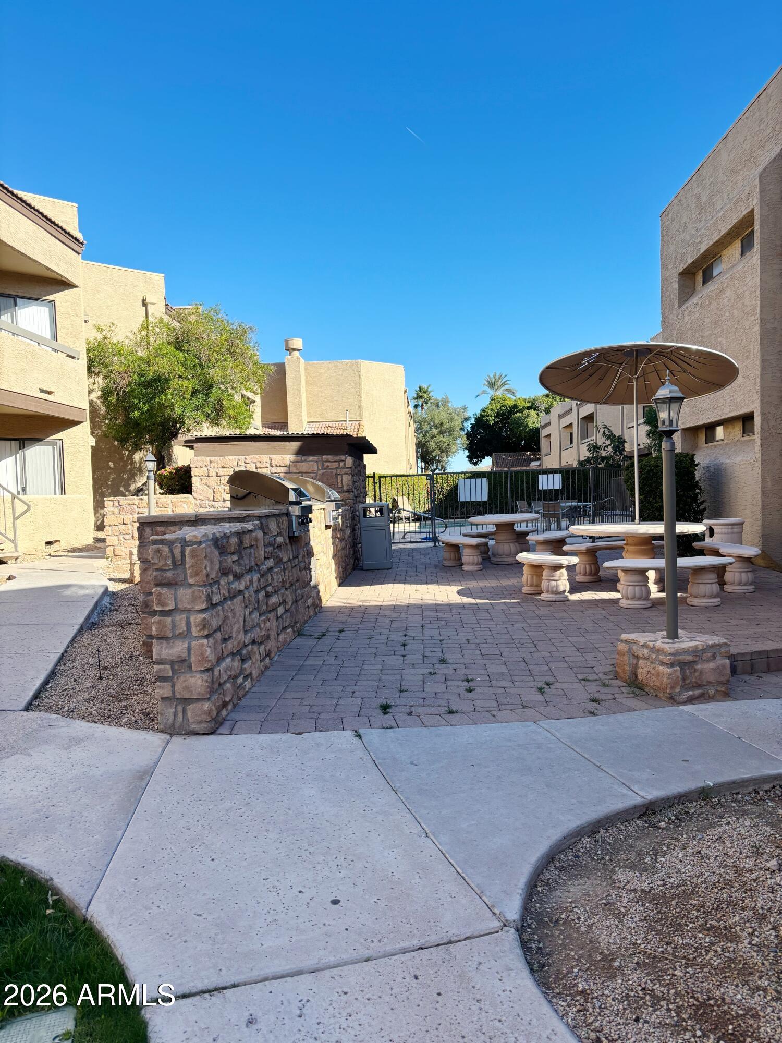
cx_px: 391
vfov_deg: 67.3
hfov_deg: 53.1
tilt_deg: -2.0
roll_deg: +1.2
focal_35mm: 26
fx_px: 783
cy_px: 522
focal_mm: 5.96
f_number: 1.6
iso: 50
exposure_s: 1/1949
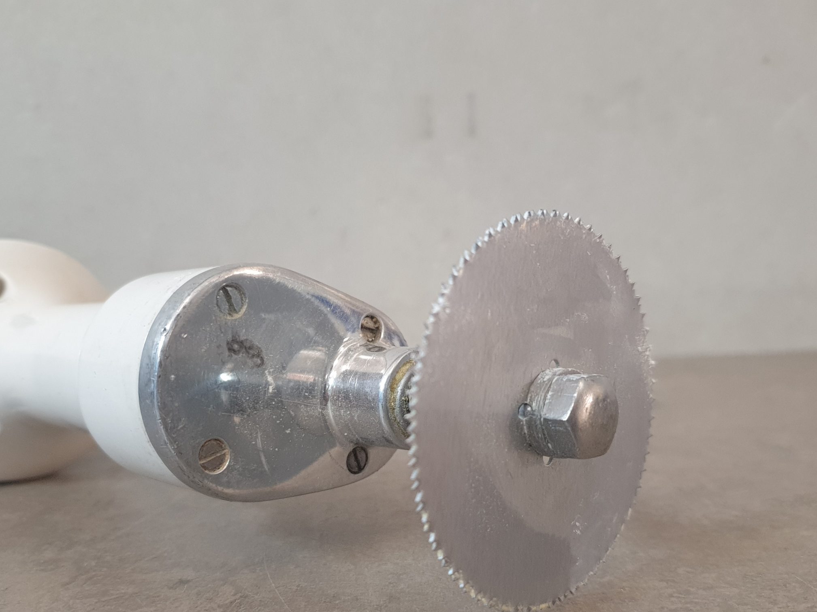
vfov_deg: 42.7
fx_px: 779
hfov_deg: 55.3
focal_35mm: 33
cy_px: 375
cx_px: 395
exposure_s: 1/50
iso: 160
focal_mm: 4.3
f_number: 1.5
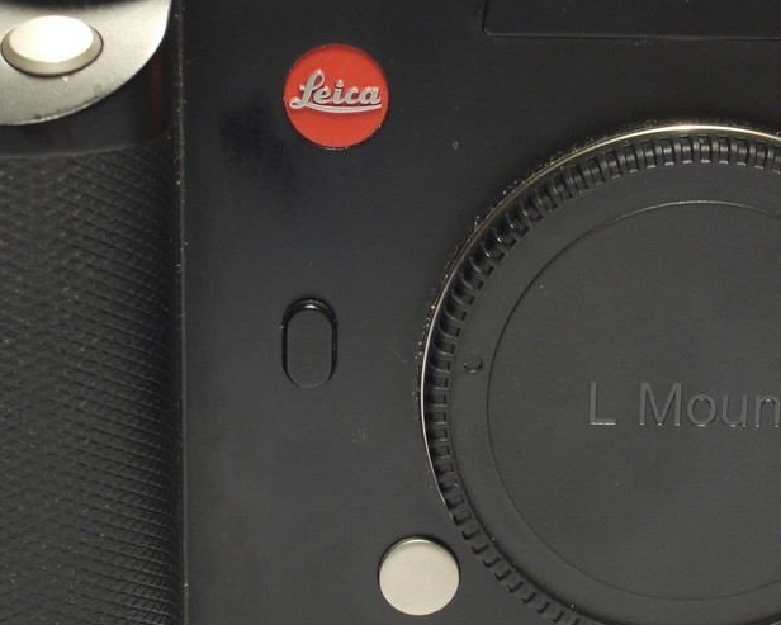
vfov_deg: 13.5
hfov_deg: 16.8
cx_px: 535
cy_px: 302
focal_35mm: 114
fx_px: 2635
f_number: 7.1
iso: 400
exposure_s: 1/6
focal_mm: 30
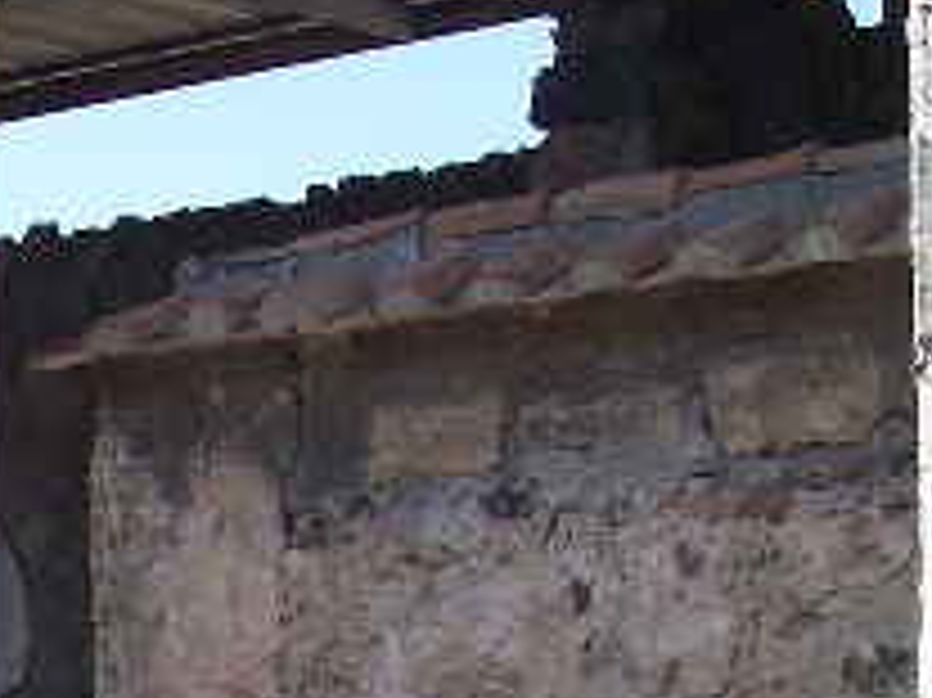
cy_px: 964
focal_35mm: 147
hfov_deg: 12.6
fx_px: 3956
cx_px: -567
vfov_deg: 9.8
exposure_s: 1/350
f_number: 4.8
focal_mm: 8
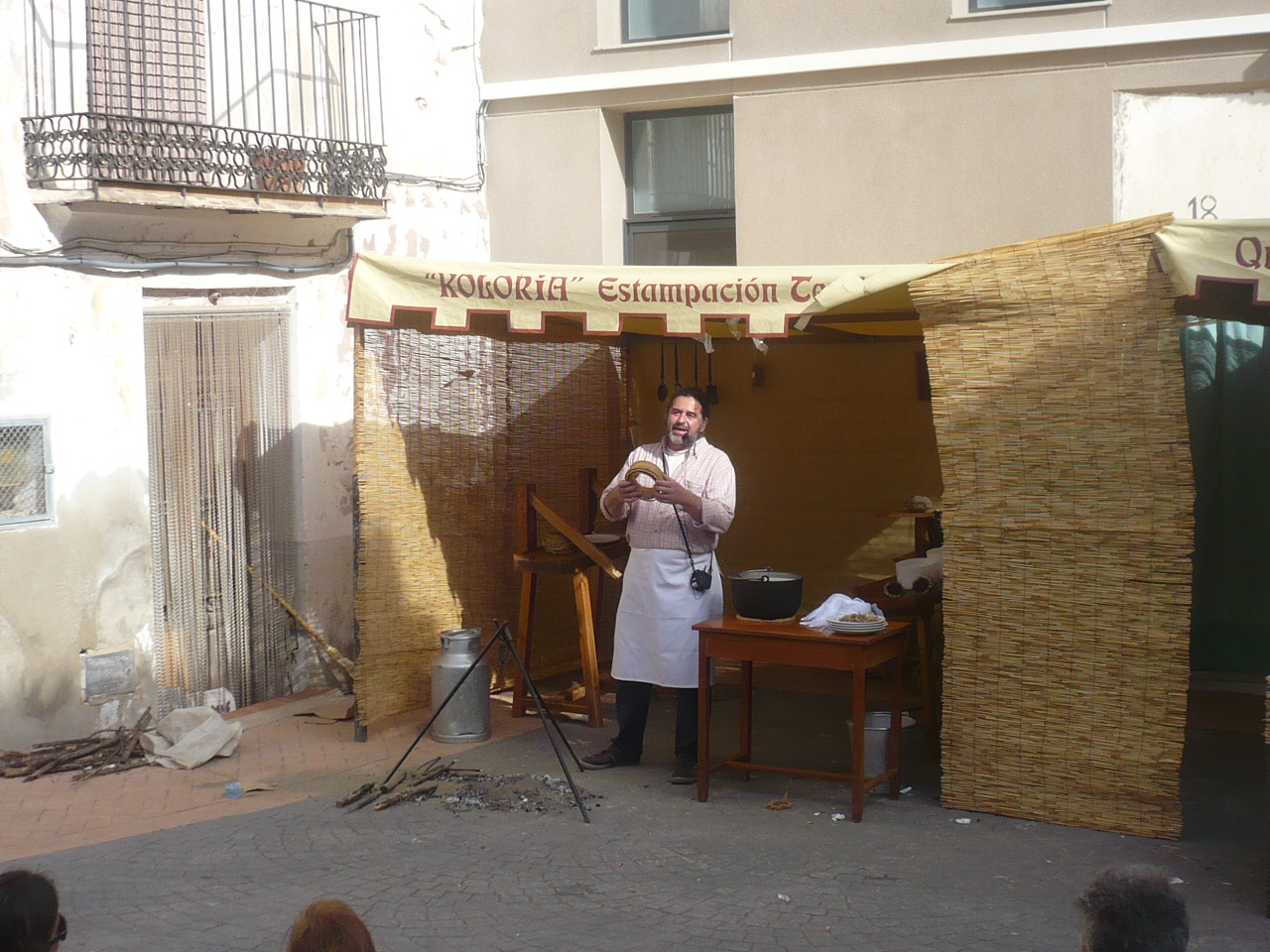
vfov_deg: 26.6
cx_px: 635
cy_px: 476
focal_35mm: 55
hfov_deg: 34.9
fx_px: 2018
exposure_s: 1/125
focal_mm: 6.6
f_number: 9
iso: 100
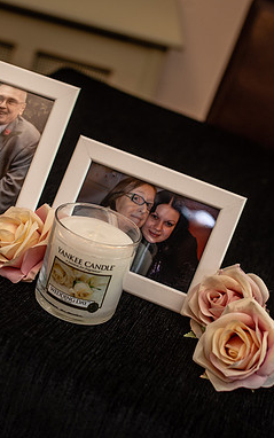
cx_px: 134
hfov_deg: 18.6
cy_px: 220
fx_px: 836
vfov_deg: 29.4
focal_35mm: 70
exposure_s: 1/100
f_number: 2.8
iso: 400
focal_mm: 35
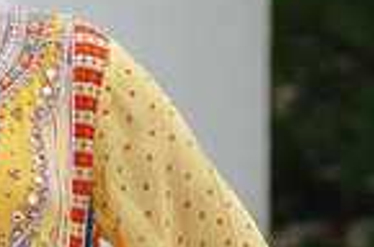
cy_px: 351
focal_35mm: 127
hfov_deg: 15.6
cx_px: -75
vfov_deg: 10.4
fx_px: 1316
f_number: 1.8
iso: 200
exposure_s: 1/500
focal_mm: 35
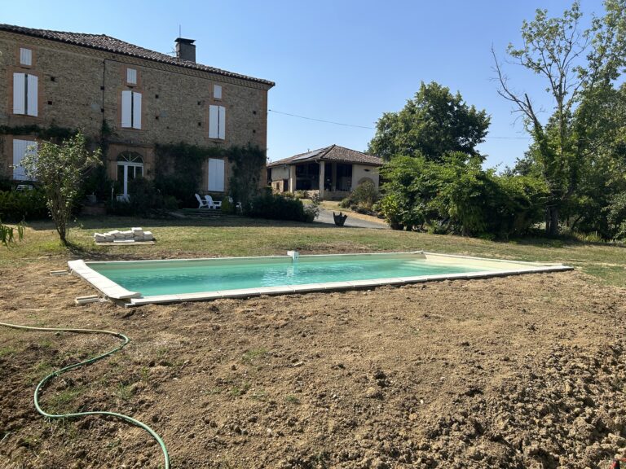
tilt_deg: -2.5
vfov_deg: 53.1
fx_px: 470
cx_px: 313
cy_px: 234
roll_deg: -1.2
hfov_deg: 67.3
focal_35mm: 26
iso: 50
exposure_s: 1/3571
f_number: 1.5
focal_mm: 5.7
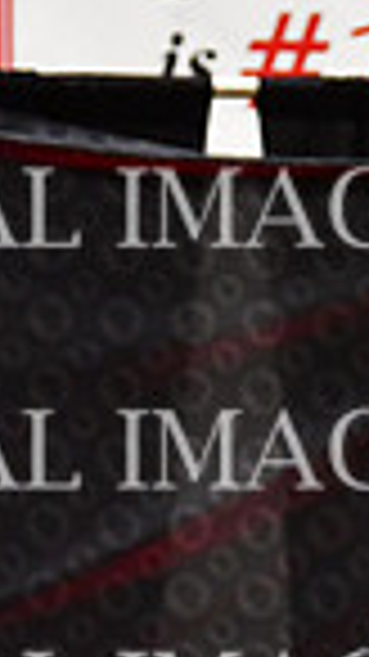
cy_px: 1296
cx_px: 470
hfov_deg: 1.4
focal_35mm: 841
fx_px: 14646
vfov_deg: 2.6
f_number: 3.5
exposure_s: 1/500
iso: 4000
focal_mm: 135
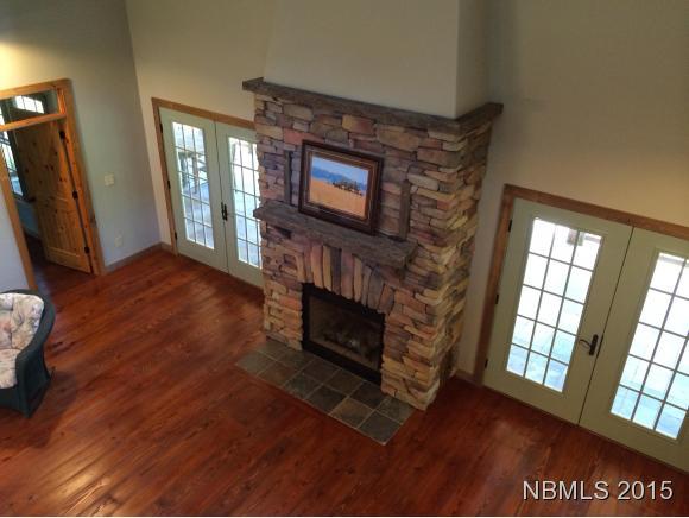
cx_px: 344
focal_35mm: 30
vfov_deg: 46.9
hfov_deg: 59.9
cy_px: 259
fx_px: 598
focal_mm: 4.12
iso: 320
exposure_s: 1/30
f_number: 2.2
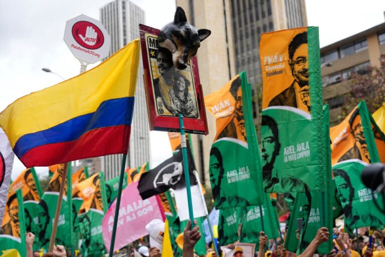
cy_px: 128
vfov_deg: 34.2
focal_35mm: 39
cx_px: 192
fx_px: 417
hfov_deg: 49.6
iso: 400
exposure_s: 1/2000
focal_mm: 39
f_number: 2.8
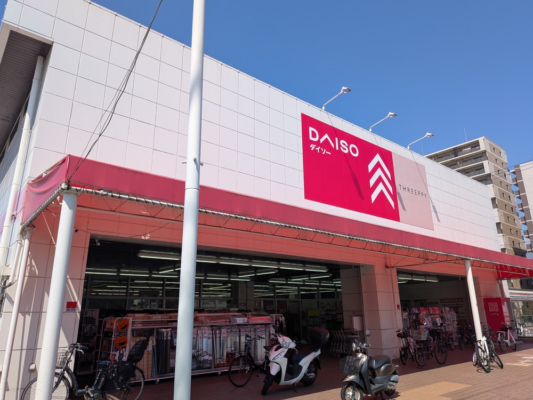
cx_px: 266
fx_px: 370
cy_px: 200
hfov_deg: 71.6
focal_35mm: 24
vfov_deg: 56.8
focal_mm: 4.53
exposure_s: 1/1802
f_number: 1.7
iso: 27
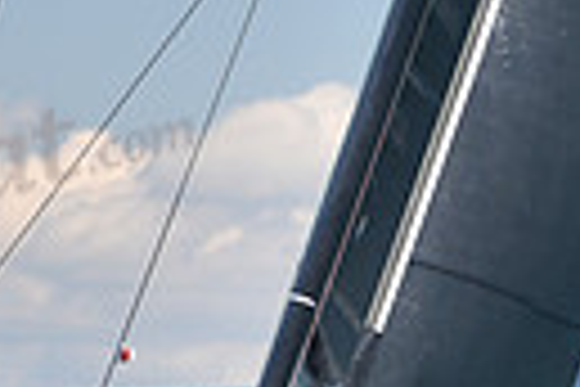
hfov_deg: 2.3
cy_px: 367
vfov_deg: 1.5
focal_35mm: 901
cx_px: 432
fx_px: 14515
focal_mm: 200
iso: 200
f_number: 3.5
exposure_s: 1/1000
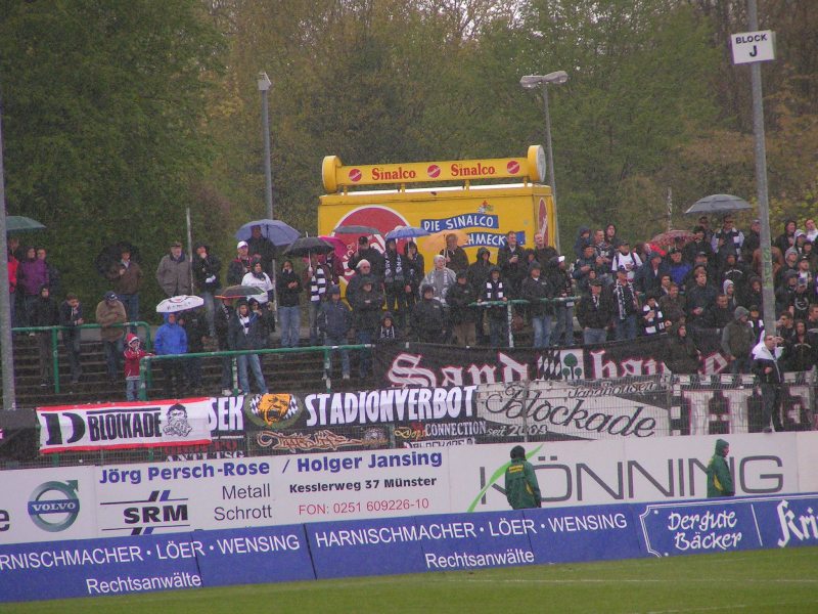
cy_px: 307
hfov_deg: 5.2
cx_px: 409
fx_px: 8980
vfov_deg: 3.9
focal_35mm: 380
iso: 200
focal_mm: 58
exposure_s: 1/500
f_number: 3.5
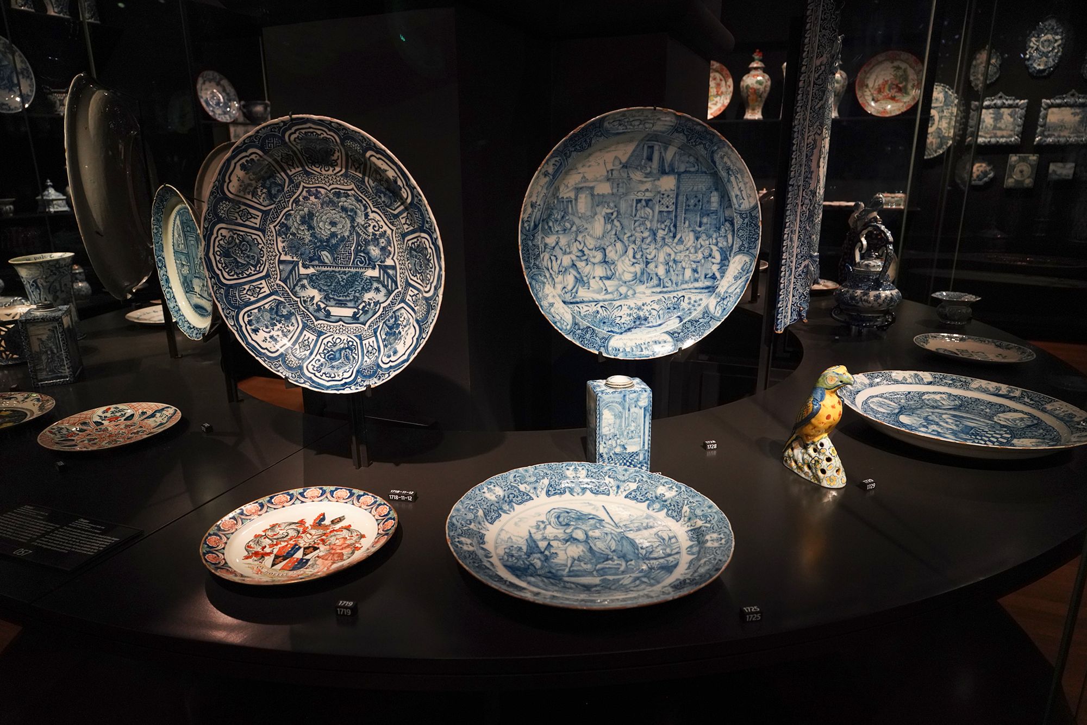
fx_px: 725
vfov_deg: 53.1
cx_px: 544
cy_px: 362
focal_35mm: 24
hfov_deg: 73.7
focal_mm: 24
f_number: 5
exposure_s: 1/80
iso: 3200
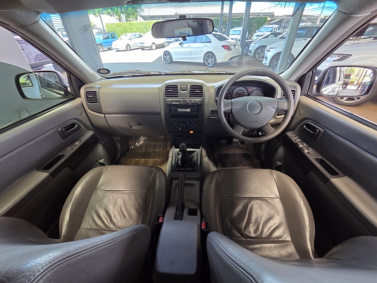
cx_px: 188
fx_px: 142
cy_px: 142
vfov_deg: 89.9
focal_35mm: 13
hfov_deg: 106.2
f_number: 2.2
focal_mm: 2.2
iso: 250
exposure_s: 1/100
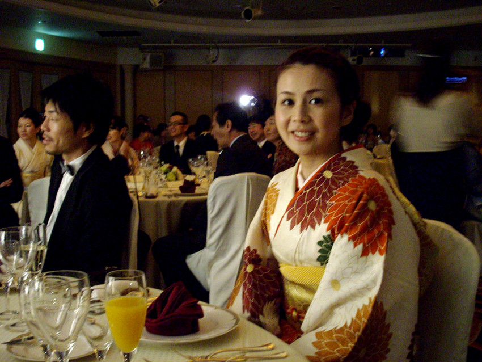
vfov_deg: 31.5
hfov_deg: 41.2
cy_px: 181
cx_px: 241
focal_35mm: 46
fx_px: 641
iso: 400
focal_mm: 7.6
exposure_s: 1/4
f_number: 3.1
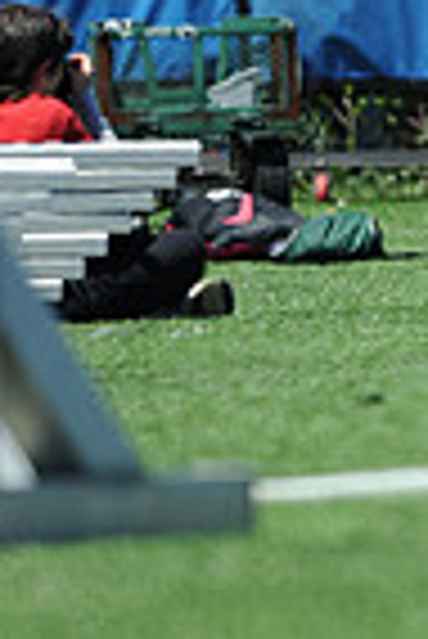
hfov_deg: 0.8
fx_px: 29013
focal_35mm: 1631
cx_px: 1239
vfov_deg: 1.3
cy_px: 162
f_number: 5.6
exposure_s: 1/1600
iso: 250
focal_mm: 400
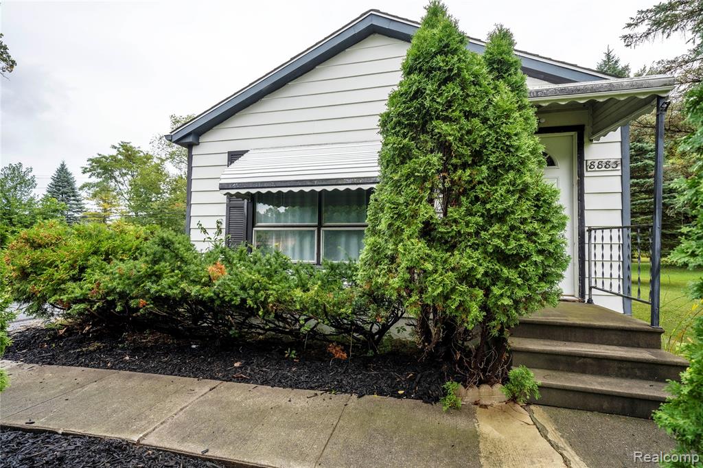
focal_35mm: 16
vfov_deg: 73.7
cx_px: 352
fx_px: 312
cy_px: 234
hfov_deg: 96.8
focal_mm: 16
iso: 100
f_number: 5.6
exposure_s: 1/400
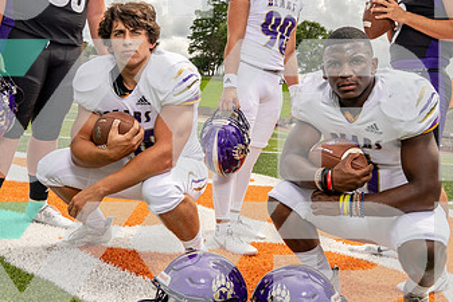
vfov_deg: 31.1
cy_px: 111
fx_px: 541
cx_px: 251
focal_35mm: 43
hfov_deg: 45.3
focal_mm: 25
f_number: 8
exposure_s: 1/160
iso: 100
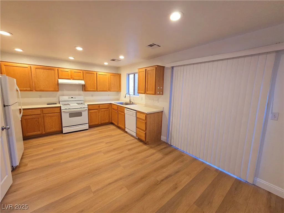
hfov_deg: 106.2
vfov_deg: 89.9
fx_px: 107
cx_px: 142
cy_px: 106
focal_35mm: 13
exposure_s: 1/60
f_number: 2.2
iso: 250
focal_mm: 2.2
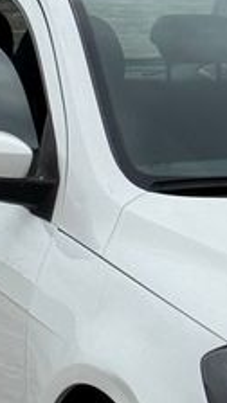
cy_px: 263
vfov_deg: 11.4
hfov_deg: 6.3
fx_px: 2022
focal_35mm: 189
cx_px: 335
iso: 80
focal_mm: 6.76
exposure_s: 1/8772
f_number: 1.78
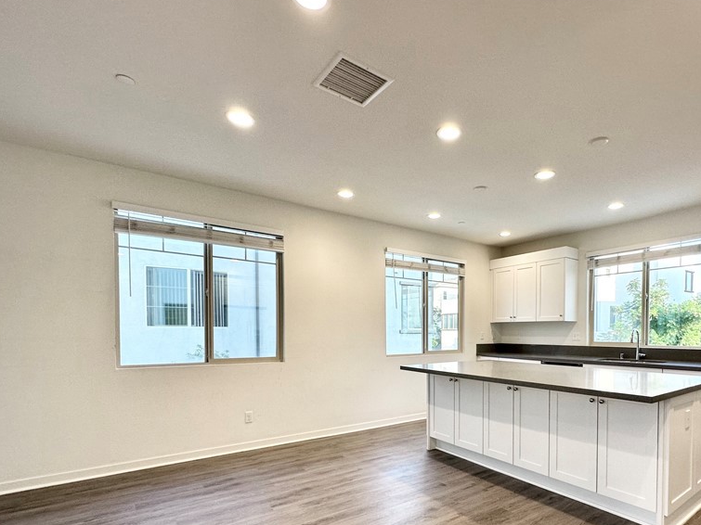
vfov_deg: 67.1
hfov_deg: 83.6
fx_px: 385
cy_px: 342
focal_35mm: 19
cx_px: 422
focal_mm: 2.22
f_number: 2.2
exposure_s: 1/120
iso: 100
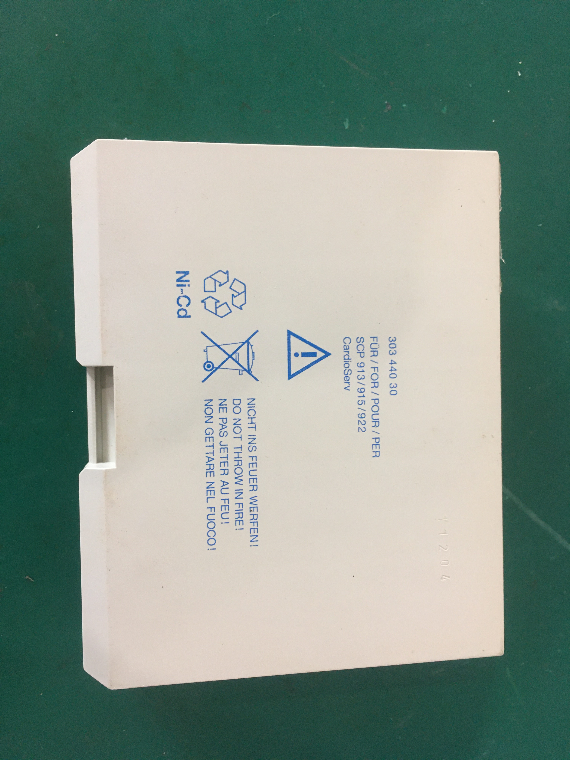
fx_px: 637
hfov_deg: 48.2
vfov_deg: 61.7
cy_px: 380
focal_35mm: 29
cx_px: 285
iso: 125
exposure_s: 1/33
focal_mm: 4.15
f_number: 2.2
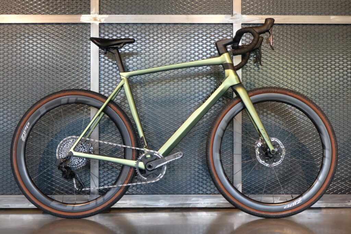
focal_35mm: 47
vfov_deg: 28.7
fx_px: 458
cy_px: 117
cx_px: 176
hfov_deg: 41.9
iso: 4000
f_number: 3.6
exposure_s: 1/180
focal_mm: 31.5
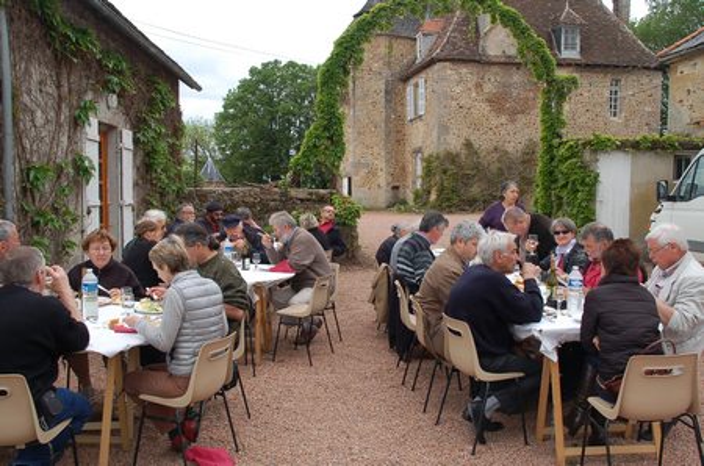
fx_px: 644
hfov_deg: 57.3
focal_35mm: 33
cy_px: 233
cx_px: 352
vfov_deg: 39.8
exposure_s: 1/250
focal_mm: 22
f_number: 8
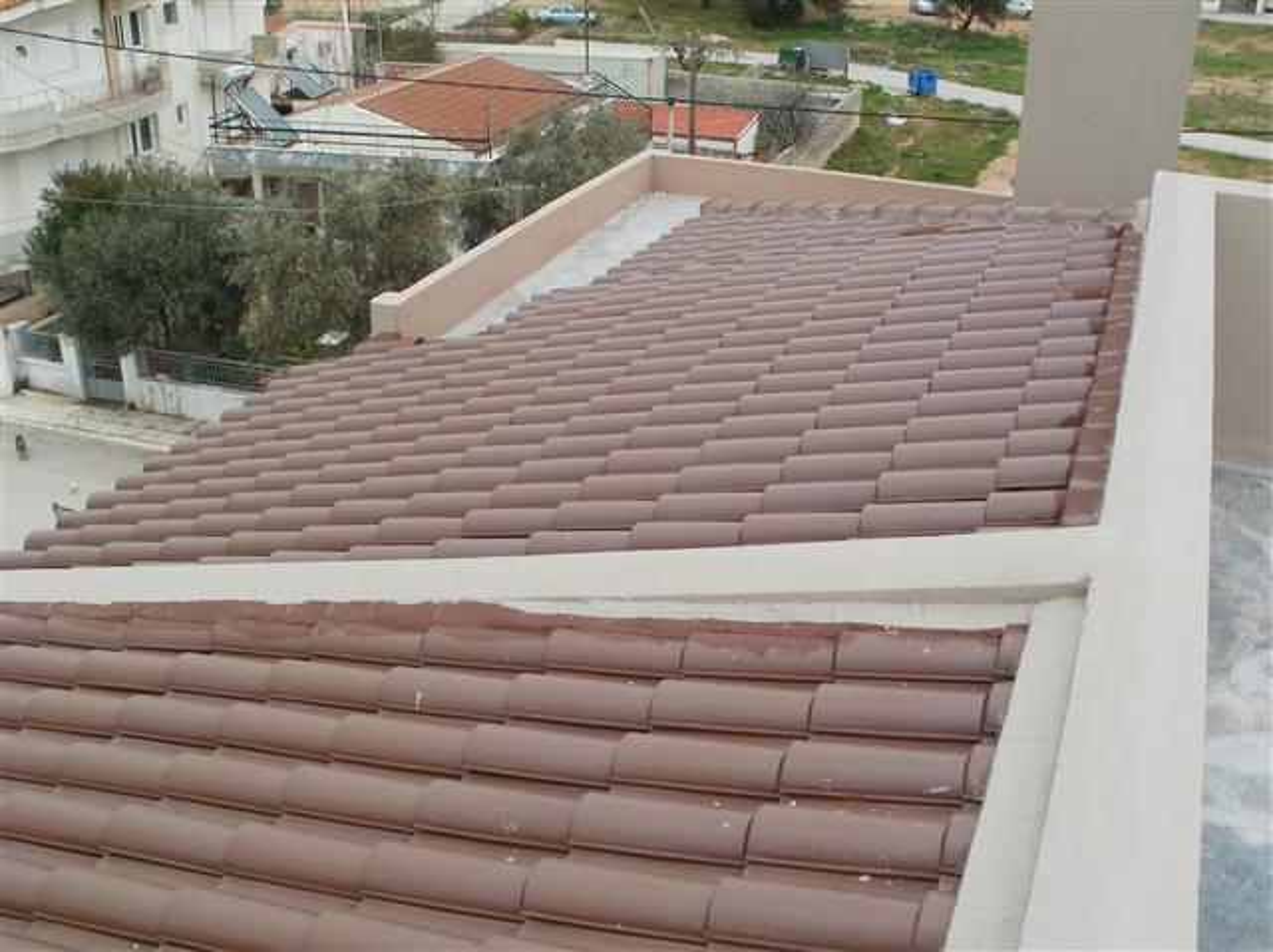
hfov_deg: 51.4
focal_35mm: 36
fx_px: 1323
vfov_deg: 39.6
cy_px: 476
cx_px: 636
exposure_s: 1/80
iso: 100
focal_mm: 6.3
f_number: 5.6
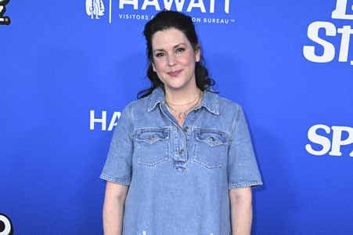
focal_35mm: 50
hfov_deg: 39.6
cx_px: 176
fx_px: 490
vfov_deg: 27.0
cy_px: 118
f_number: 6.3
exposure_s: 1/200
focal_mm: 50
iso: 1600
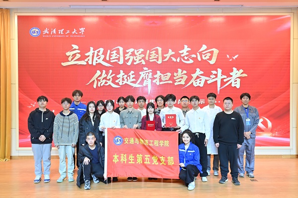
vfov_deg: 39.4
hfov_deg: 56.5
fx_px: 277
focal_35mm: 34
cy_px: 99
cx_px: 149
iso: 1600
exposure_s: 1/125
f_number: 6.3
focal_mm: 33.5
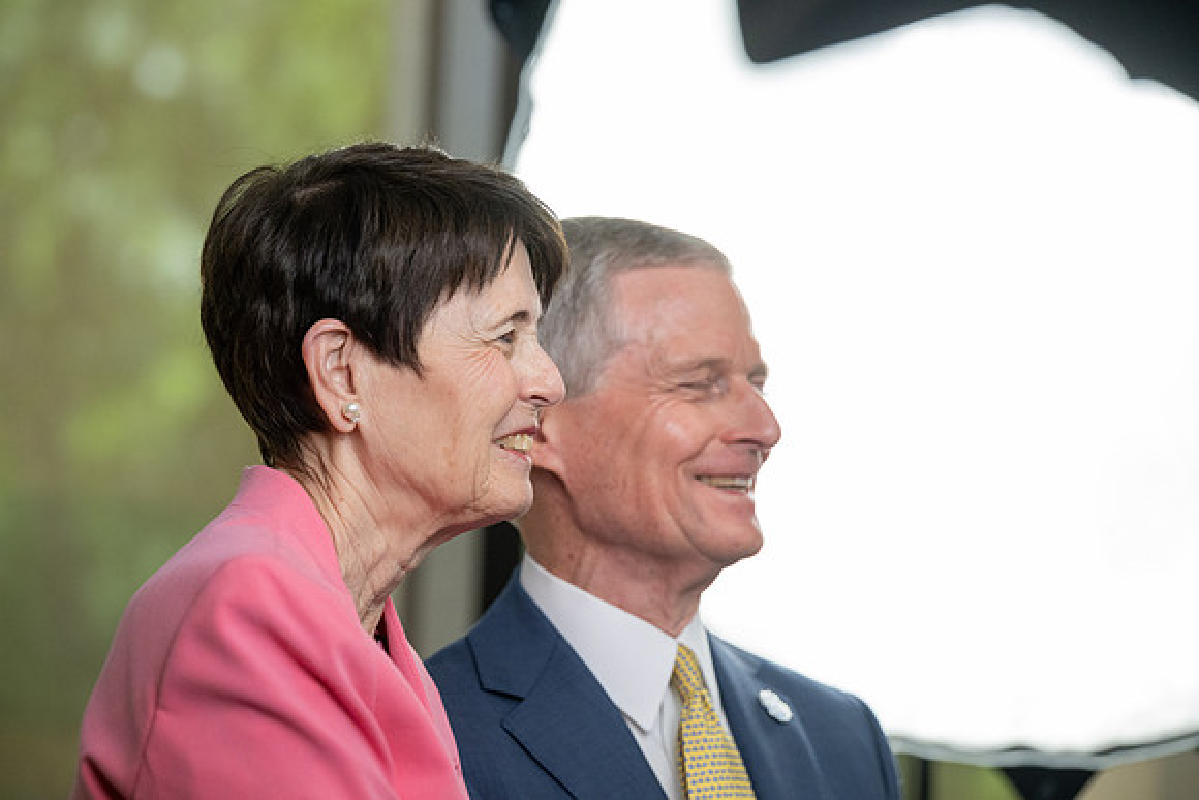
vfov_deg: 8.1
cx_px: 600
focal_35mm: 170
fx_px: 5663
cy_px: 400
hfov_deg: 12.1
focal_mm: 170
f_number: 4.5
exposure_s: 1/250
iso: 2000
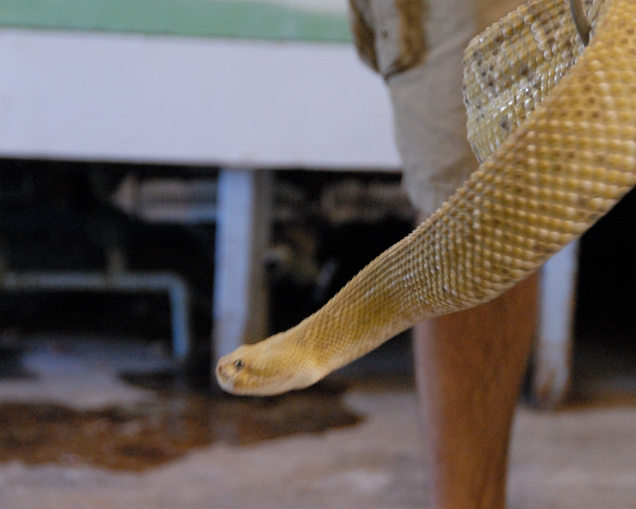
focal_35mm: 176
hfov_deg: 11.0
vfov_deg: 8.8
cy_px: 240
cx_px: 364
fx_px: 3307
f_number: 5.3
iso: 1600
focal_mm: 95
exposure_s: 1/40
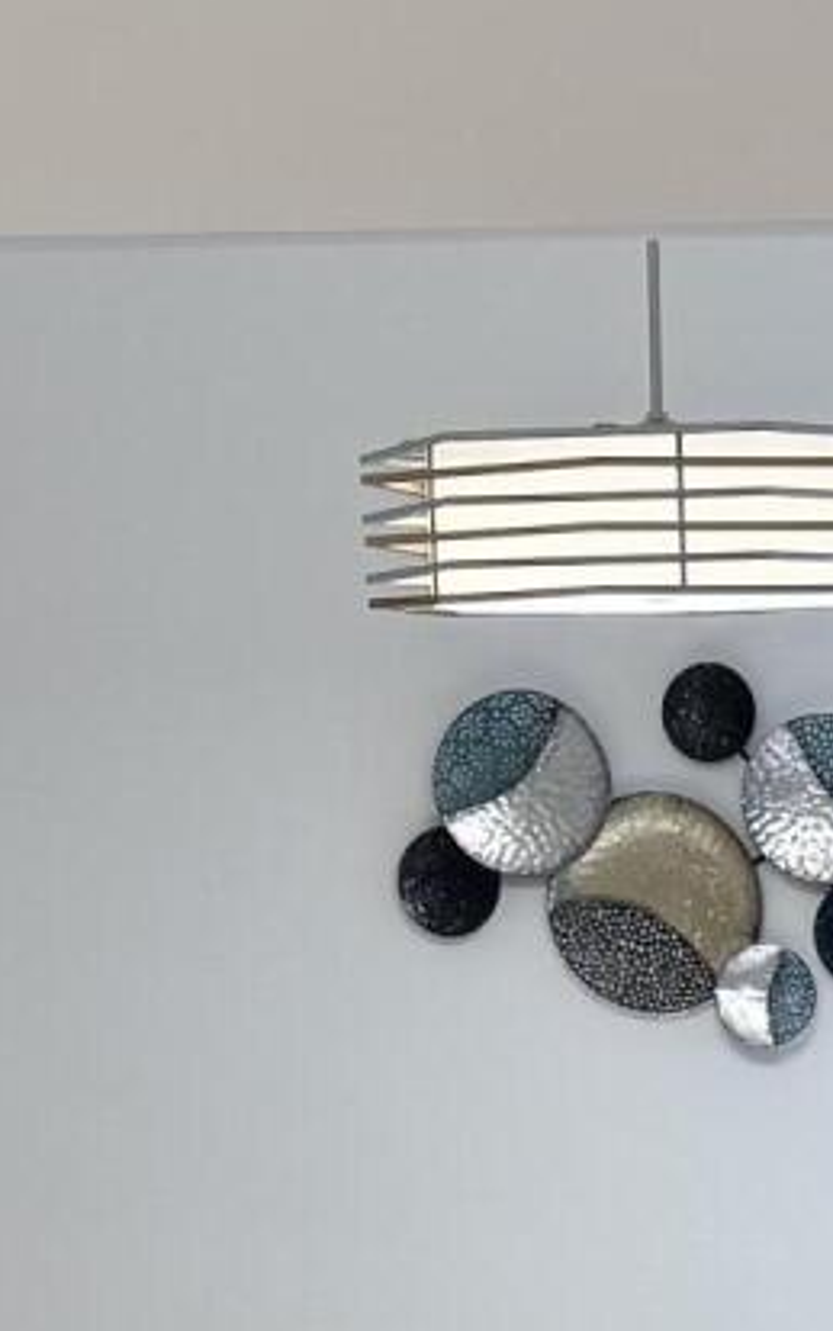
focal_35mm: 123
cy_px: 1749
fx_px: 4465
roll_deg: +1.0
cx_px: 810
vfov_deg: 16.0
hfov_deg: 10.6
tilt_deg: -11.9
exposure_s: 1/178
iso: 100
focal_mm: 6.76
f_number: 1.78
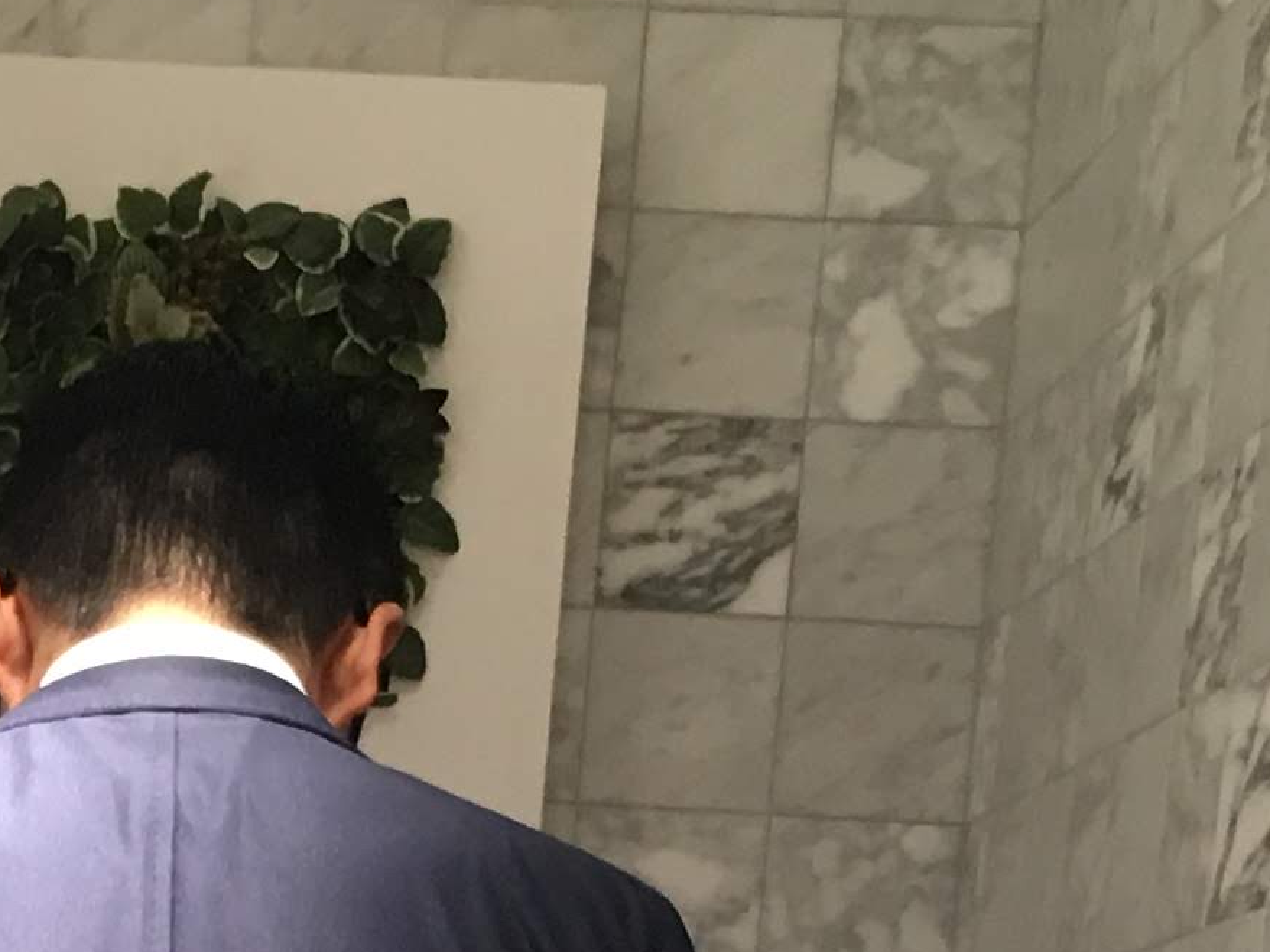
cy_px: 1861
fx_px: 4879
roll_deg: -4.5
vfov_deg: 10.3
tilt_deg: -7.5
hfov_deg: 14.3
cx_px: -309
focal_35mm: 133
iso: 80
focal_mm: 4.15
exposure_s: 1/30
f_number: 2.2
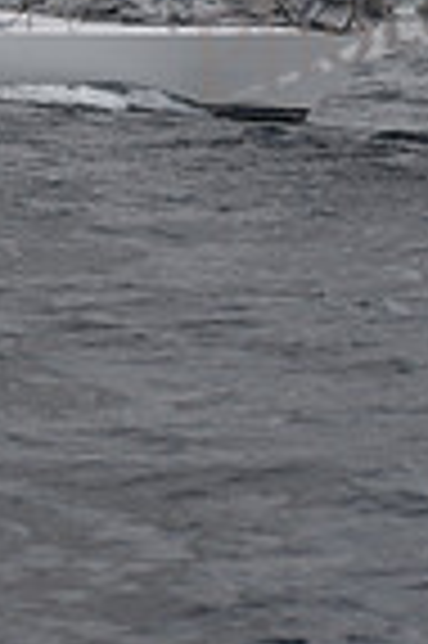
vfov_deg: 6.2
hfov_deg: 4.2
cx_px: -43
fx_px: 5809
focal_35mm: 325
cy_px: -639
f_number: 5
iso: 250
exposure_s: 1/640
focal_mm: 80
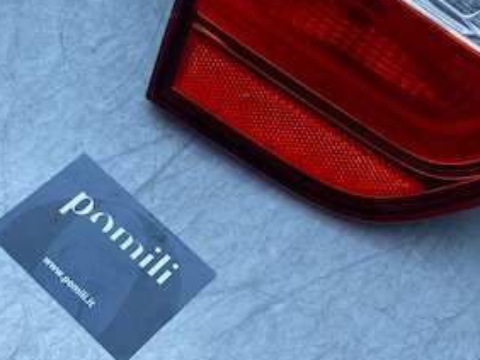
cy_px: 73
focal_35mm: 59
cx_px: 347
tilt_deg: -52.8
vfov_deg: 24.5
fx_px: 819
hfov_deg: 32.2
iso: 32
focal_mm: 4.25
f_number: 1.8
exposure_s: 1/877
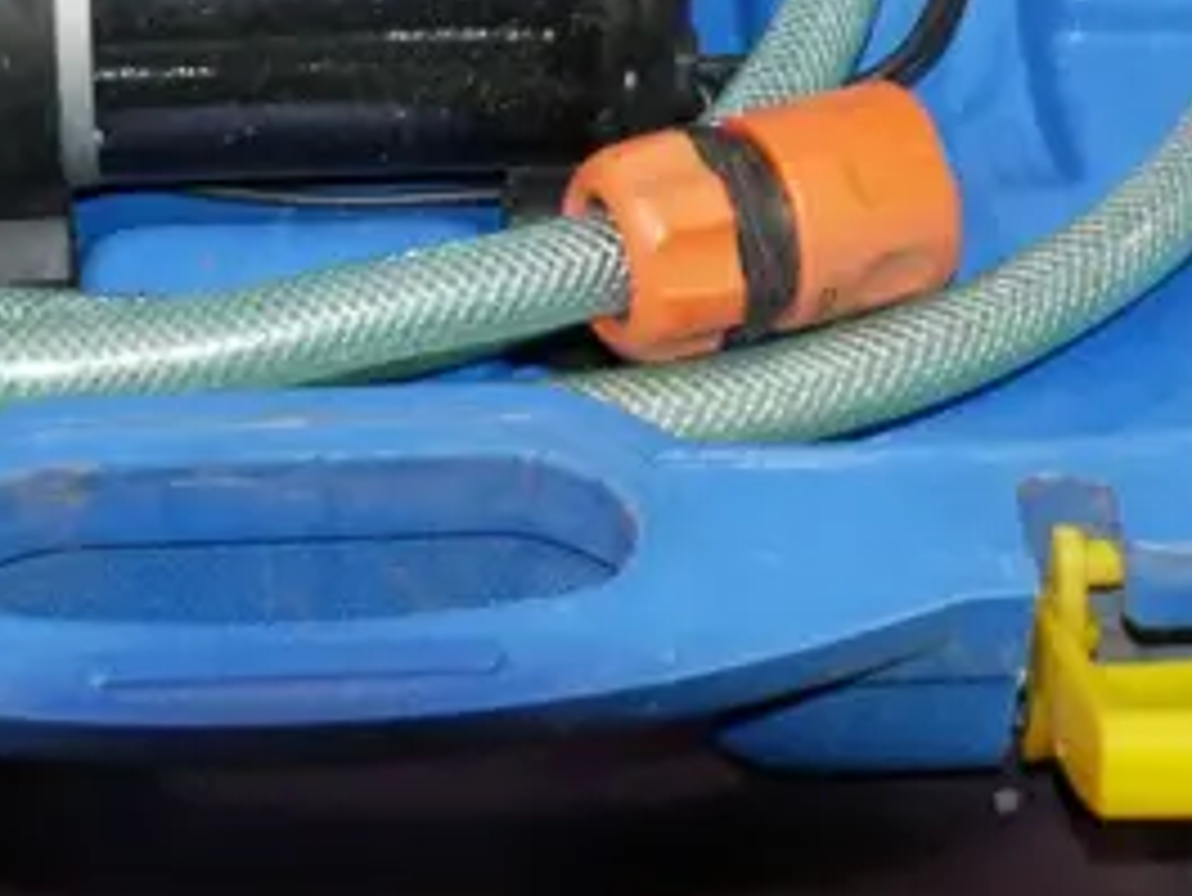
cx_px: 369
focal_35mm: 116
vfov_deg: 11.9
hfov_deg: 16.9
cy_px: -664
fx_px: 3996
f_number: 5.6
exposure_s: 1/125
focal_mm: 15
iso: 3200
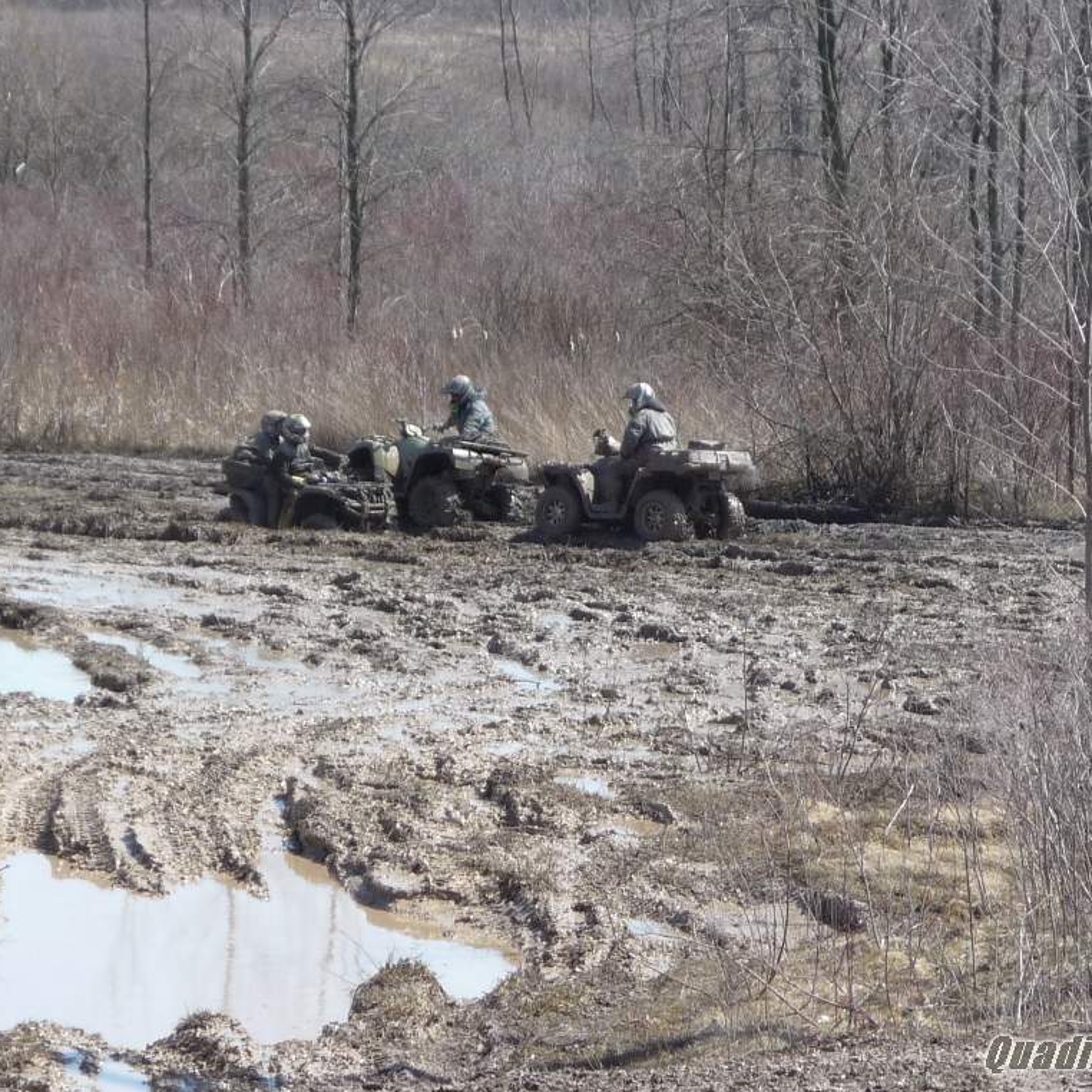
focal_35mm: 190
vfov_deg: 9.2
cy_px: 547
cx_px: 613
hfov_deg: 9.2
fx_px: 6781
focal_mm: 16.5
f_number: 5.1
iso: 100
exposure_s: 1/320
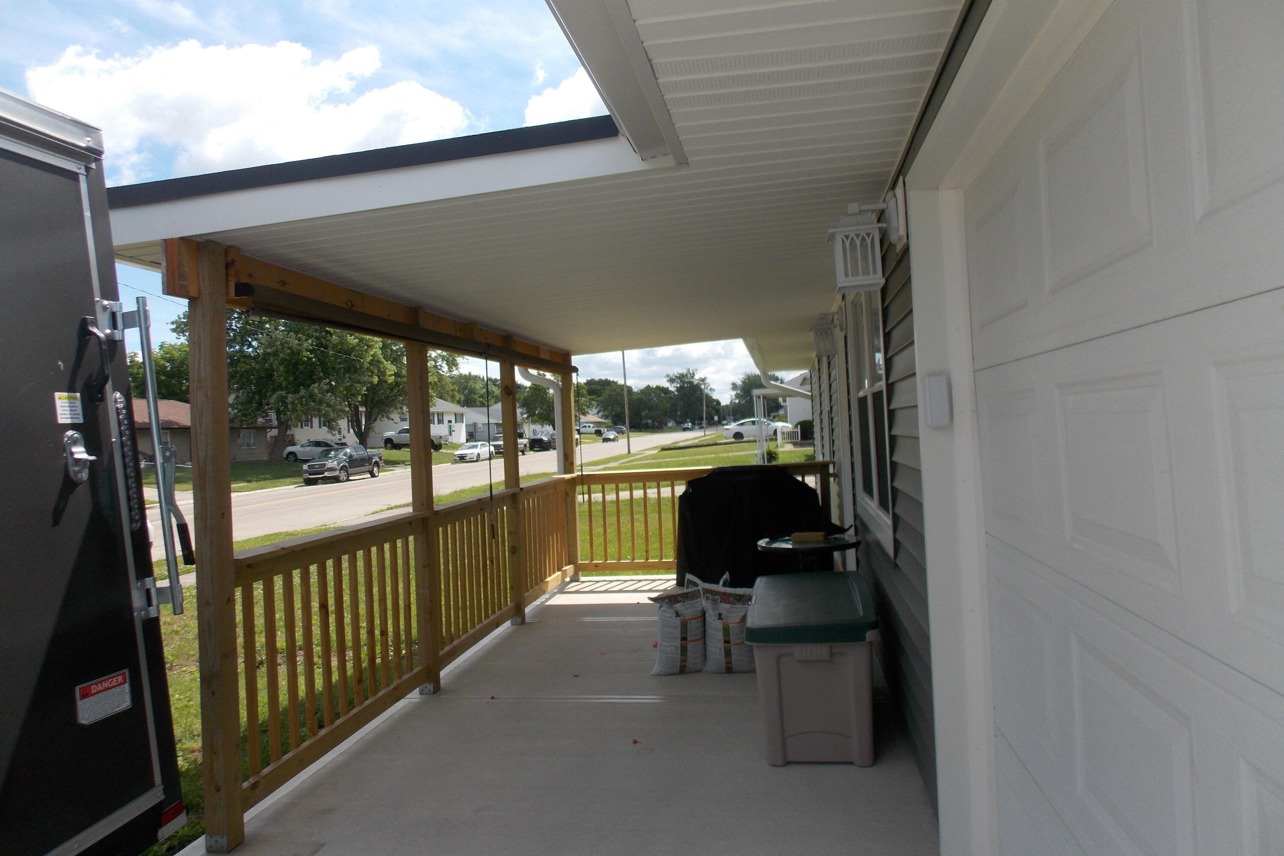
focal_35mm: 24
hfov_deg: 73.7
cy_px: 419
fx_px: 856
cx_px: 640
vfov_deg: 53.1
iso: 80
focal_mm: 4
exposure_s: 1/800
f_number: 3.1
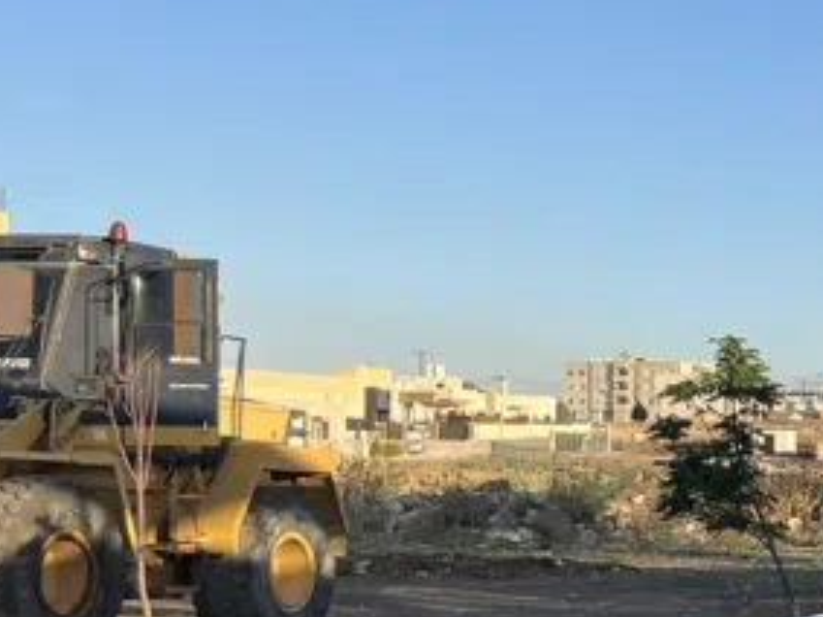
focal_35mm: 94
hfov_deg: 18.0
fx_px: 2234
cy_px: 509
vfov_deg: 15.6
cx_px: 1329
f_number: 1.6
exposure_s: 1/1890
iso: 50
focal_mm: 5.1
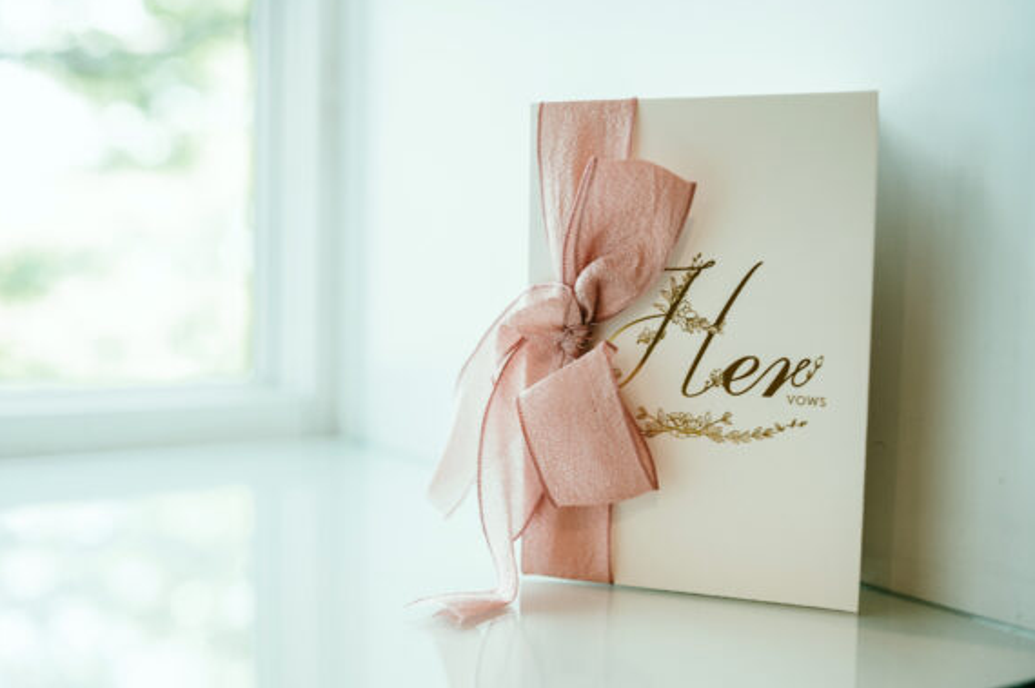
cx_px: 429
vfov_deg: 31.1
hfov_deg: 45.3
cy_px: 356
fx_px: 1235
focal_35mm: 43
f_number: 2
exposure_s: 1/320
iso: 500
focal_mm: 35
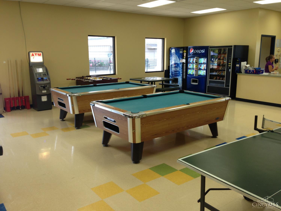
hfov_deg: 55.4
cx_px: 140
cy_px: 106
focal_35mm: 33
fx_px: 268
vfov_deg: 42.9
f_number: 2.4
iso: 50
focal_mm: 4.12
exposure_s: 1/40
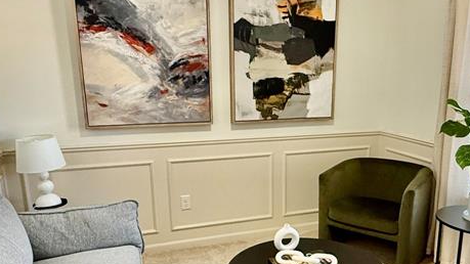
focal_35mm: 34
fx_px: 424
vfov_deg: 34.4
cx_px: 287
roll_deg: -0.7
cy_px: 172
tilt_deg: -13.6
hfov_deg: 57.5
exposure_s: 1/120
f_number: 2.2
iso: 320
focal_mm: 2.22
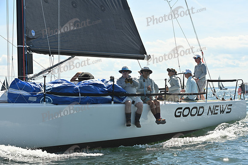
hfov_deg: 25.4
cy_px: 82
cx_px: 124
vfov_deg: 17.1
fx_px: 551
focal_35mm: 80
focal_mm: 80
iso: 250
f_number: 8
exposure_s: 1/1000
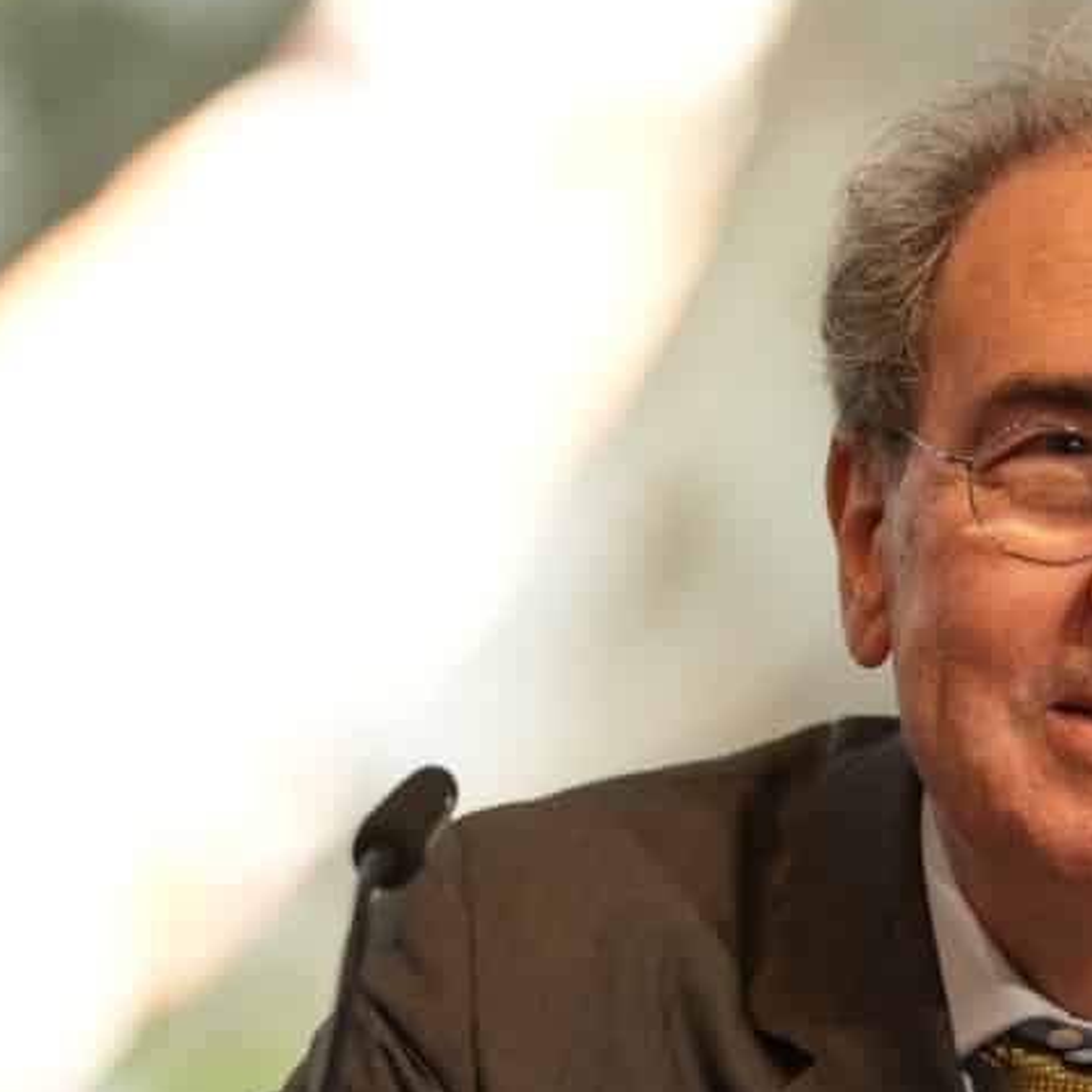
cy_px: 1021
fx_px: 18059
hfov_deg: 3.5
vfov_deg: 3.5
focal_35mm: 506
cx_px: 991
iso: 250
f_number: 2.8
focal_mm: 176
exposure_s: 1/125
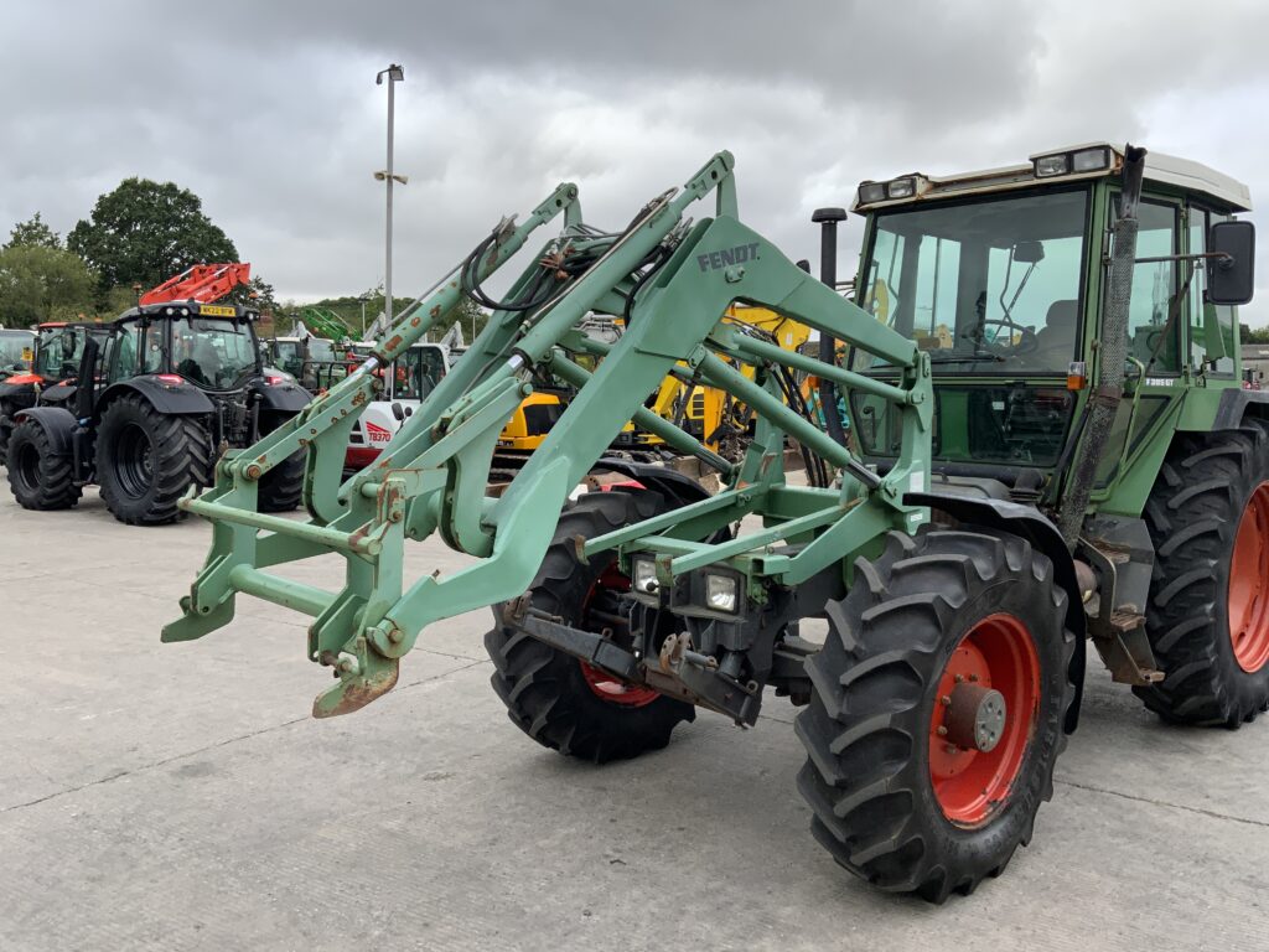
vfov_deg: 48.2
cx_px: 634
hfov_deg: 61.7
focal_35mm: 29
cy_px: 476
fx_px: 1063
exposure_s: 1/739
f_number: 1.8
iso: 16
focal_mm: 3
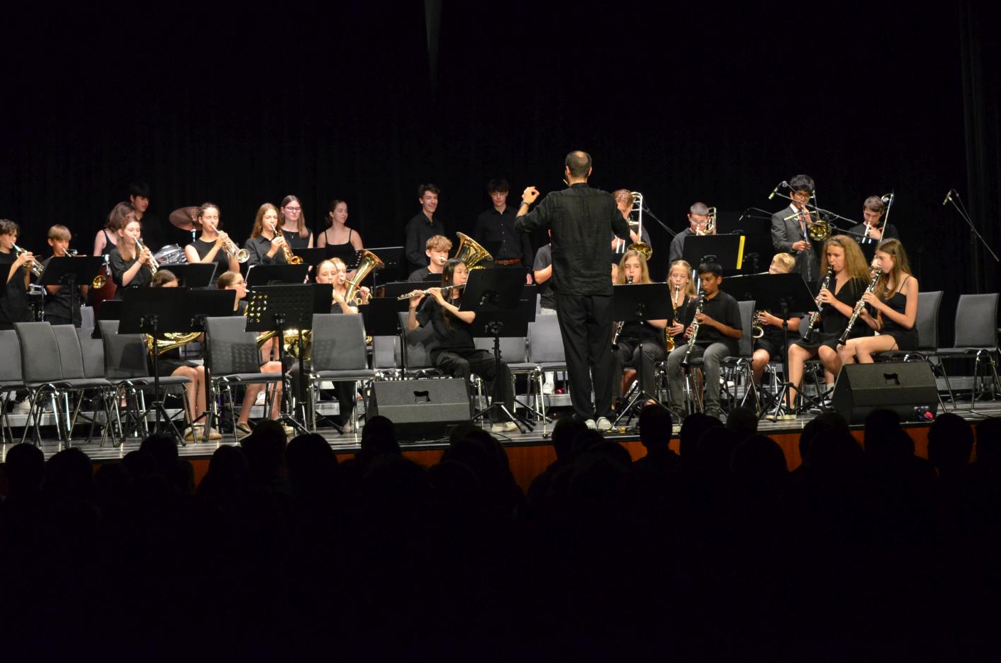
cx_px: 465
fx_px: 2652
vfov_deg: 14.2
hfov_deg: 21.4
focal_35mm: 96
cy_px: 328
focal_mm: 55
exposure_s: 1/125
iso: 2500
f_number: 5.6
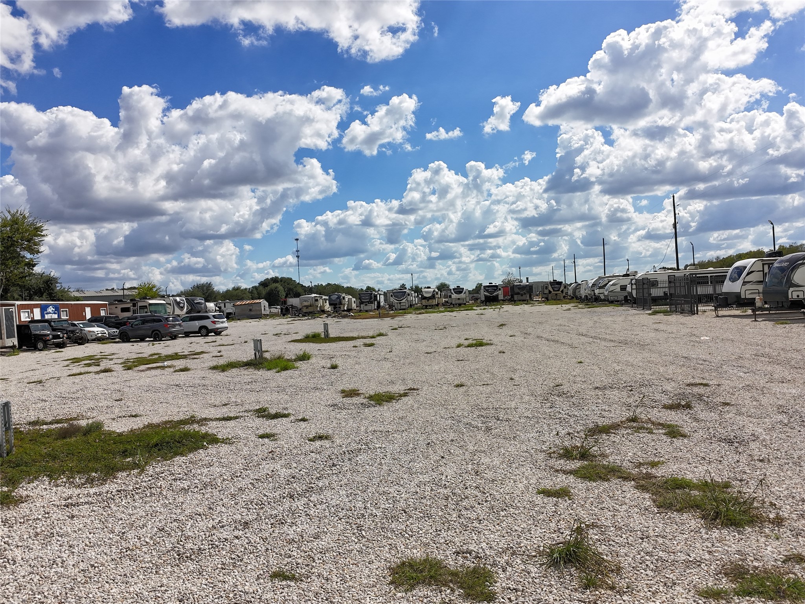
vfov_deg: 56.8
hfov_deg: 71.6
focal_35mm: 24
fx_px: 558
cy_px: 302
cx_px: 402
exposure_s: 1/1600
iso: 100
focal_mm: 4.55
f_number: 2.8
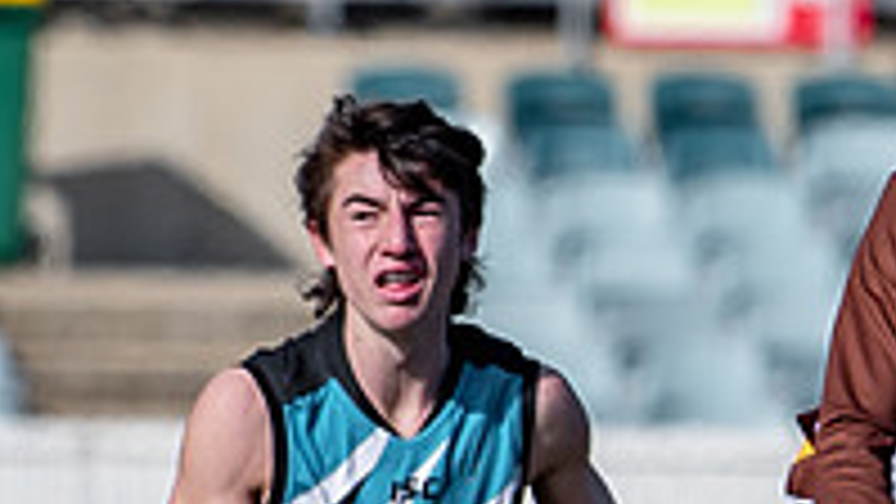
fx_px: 50565
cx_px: 945
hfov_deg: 1.0
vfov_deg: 0.6
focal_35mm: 2128
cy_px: 475
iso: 125
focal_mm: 200
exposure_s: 1/2000
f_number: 4
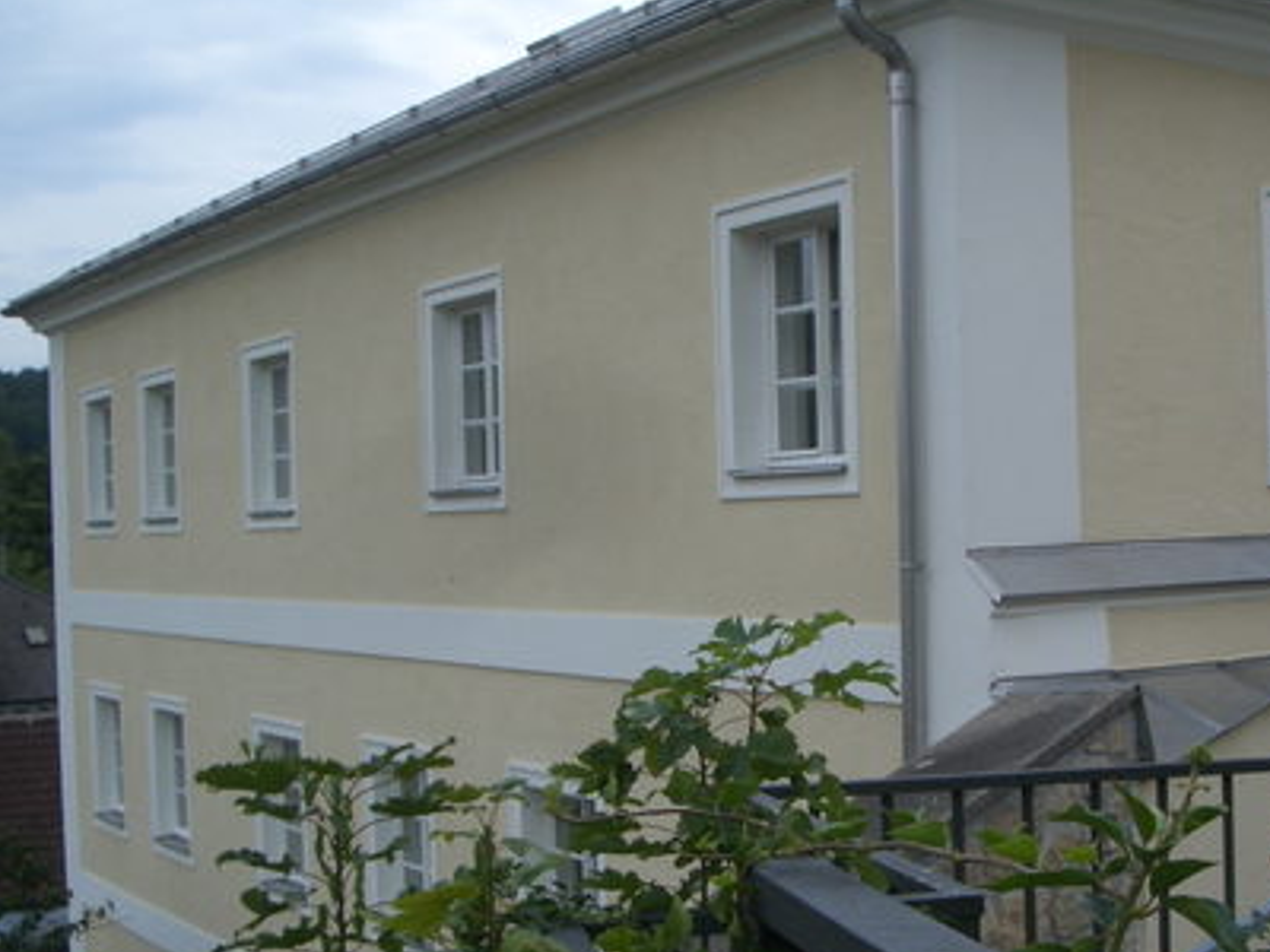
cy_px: 619
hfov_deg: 34.1
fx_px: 2055
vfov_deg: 26.0
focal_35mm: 56
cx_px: 810
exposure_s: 1/320
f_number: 4.3
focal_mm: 5.8
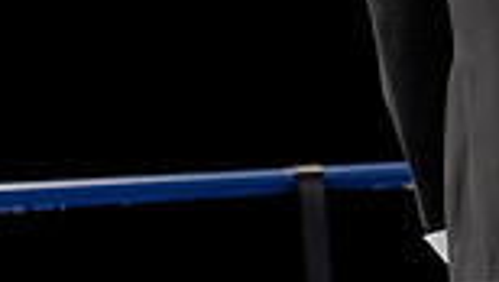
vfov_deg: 4.4
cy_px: -251
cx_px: 616
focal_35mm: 276
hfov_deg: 7.7
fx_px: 3656
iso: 2000
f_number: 2.8
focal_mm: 70
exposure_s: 1/1000
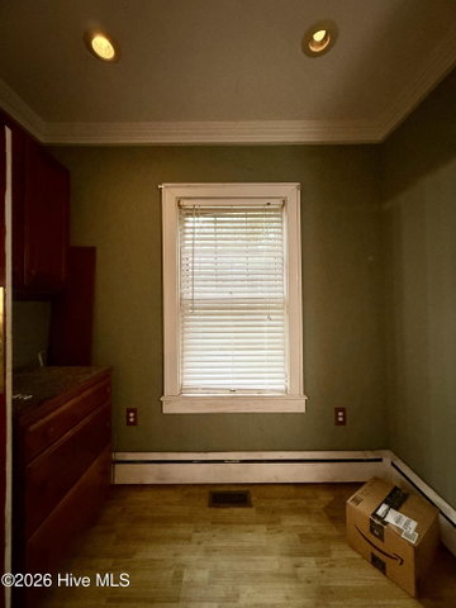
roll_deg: +0.0
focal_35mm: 14
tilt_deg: +1.4
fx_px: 246
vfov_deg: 102.1
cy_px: 304
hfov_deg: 85.7
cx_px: 228
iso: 400
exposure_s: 1/60
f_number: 2.2
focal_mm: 2.22
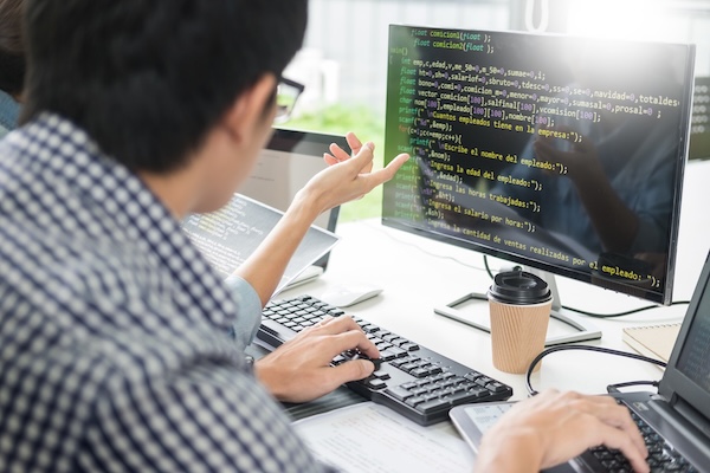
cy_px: 236
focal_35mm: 53
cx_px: 355
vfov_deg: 25.5
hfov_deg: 37.5
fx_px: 1045
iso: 250
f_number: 2
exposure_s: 1/125
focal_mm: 35
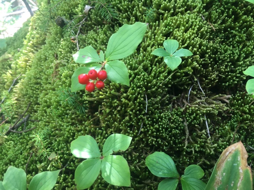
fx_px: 213
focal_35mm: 29
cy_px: 95
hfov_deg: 61.7
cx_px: 127
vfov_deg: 48.2
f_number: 2.2
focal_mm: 4.15
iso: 25
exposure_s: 1/40
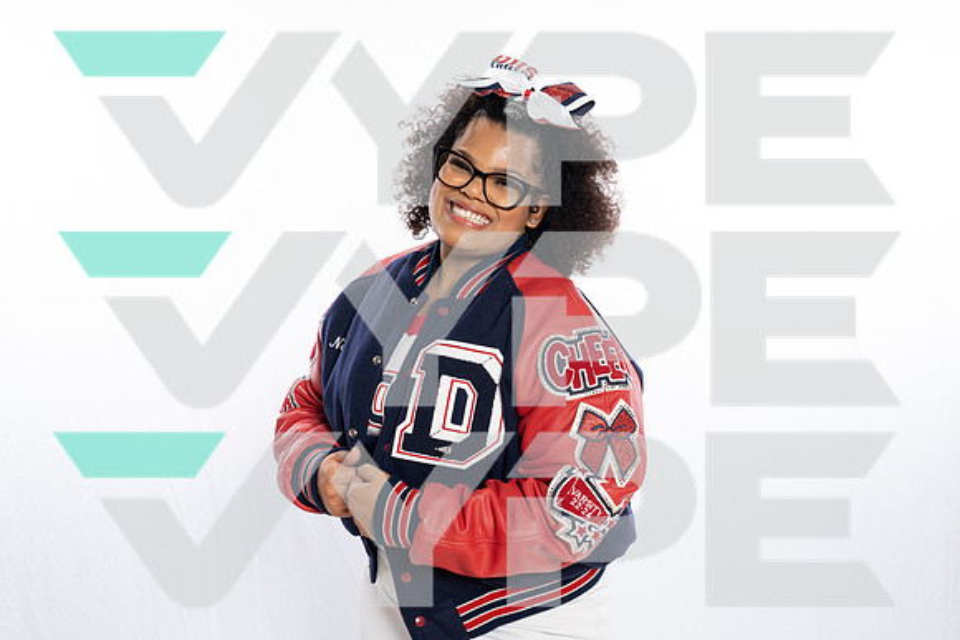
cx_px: 480
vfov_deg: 31.9
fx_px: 1120
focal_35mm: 42
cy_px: 320
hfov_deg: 46.4
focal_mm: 42
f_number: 10
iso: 1250
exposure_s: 1/250
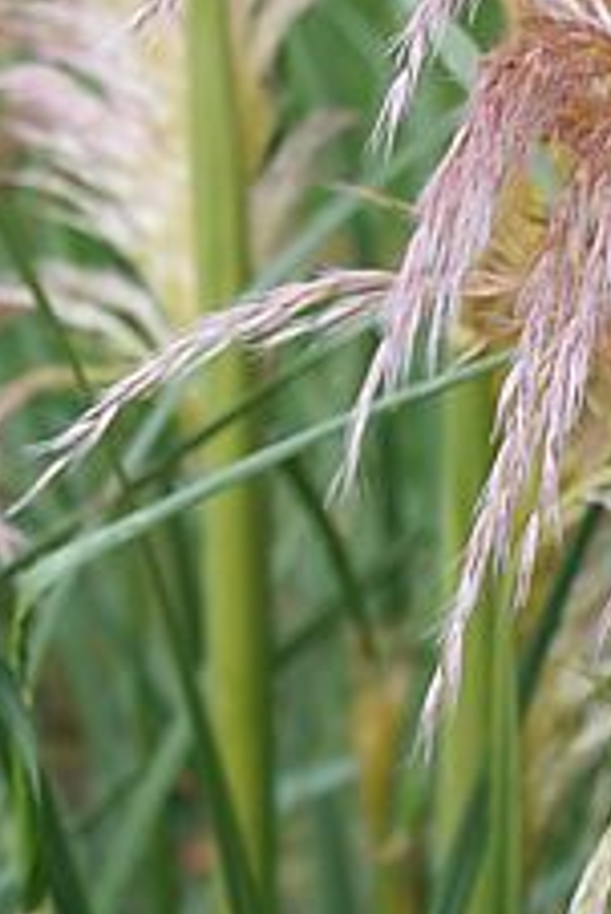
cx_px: 795
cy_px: -231
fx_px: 3533
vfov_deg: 14.2
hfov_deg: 9.7
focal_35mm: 139
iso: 64
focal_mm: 37
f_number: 5
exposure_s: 1/200
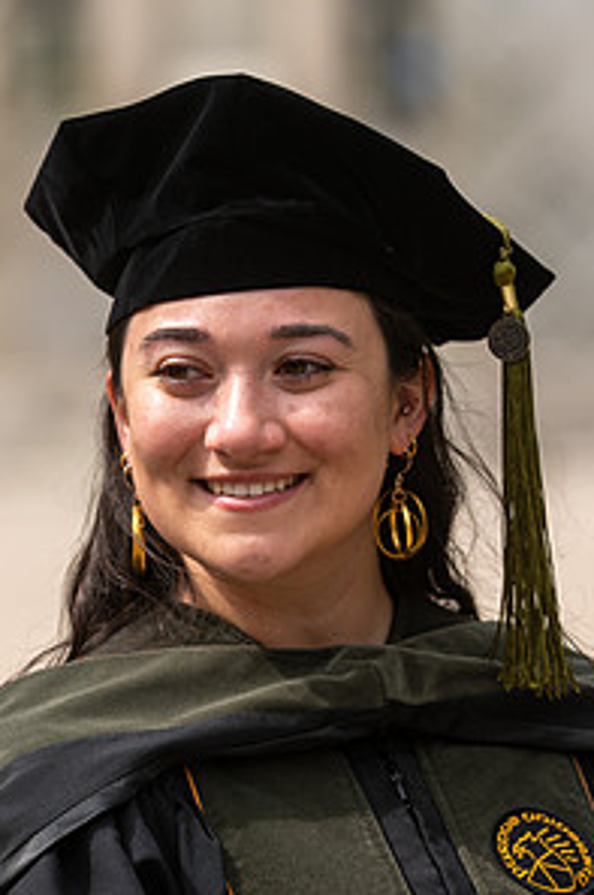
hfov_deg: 4.5
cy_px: 419
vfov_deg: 6.8
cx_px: 273
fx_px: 7525
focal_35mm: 303
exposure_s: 1/500
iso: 125
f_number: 4.5
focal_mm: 200
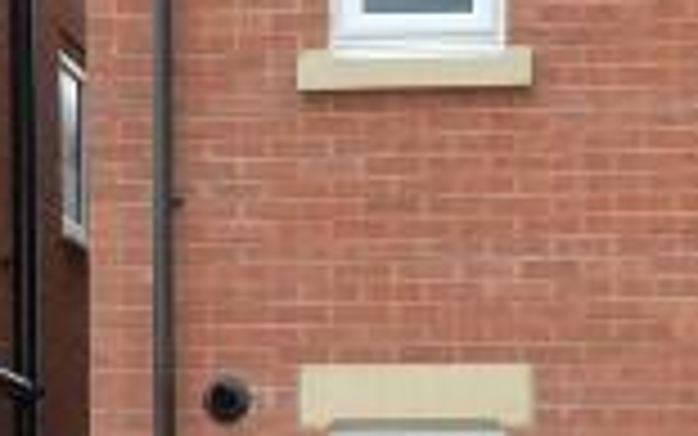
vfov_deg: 12.3
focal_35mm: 101
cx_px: 585
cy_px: 652
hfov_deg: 20.3
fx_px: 1922
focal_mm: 10
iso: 200
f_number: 8
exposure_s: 1/250
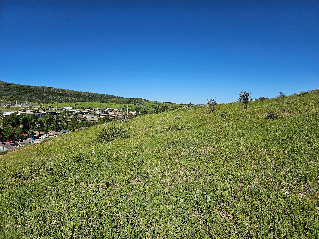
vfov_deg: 58.9
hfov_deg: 73.9
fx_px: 212
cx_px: 160
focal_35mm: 23
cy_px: 120
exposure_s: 1/1550
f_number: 1.7
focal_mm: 6.3
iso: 10
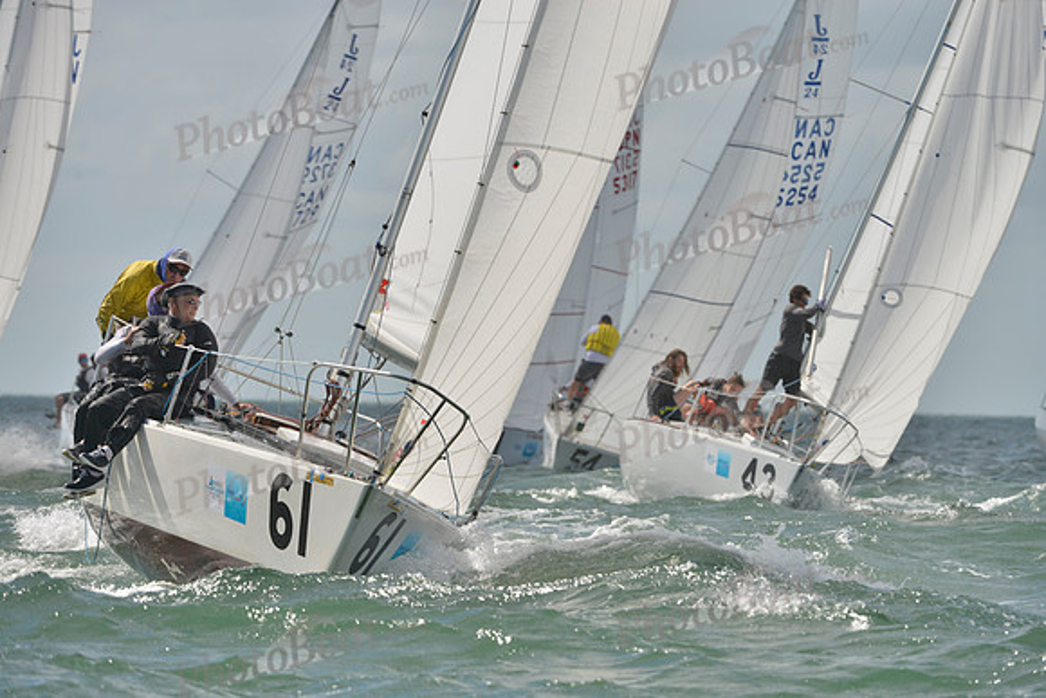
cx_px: 523
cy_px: 349
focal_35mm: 340
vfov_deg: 4.0
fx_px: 9881
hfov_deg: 6.1
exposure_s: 1/1250
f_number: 9
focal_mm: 340
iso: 280
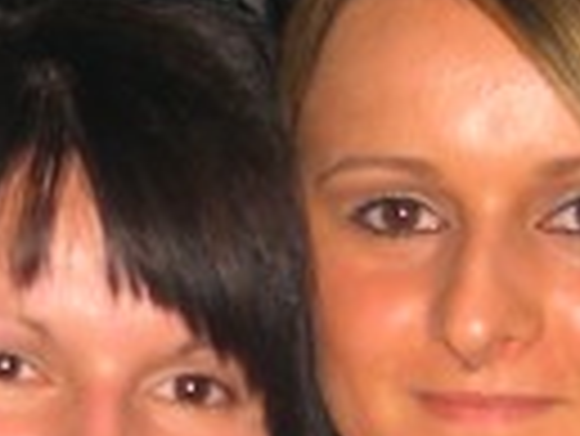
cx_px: 175
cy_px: 490
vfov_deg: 8.3
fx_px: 2968
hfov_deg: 11.1
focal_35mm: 177
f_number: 2.8
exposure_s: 1/60
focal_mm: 7.9
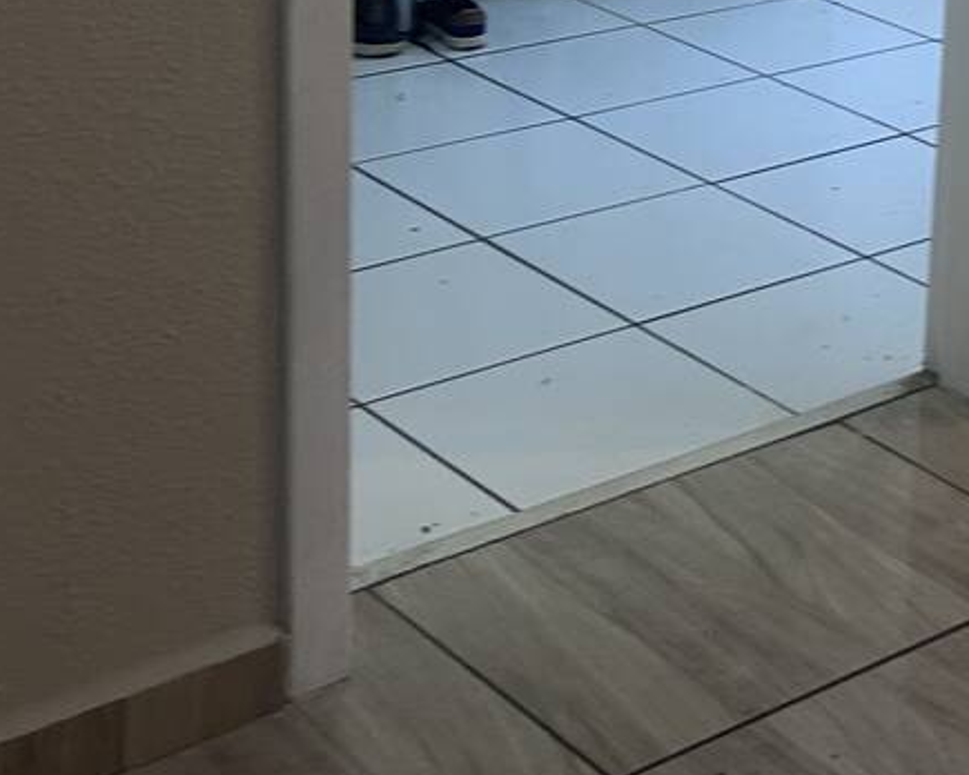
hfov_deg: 20.7
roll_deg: -4.1
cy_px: -180
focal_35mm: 84
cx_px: 1272
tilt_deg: -13.1
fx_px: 2409
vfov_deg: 17.4
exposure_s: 1/120
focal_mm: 5.7
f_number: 1.5
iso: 125
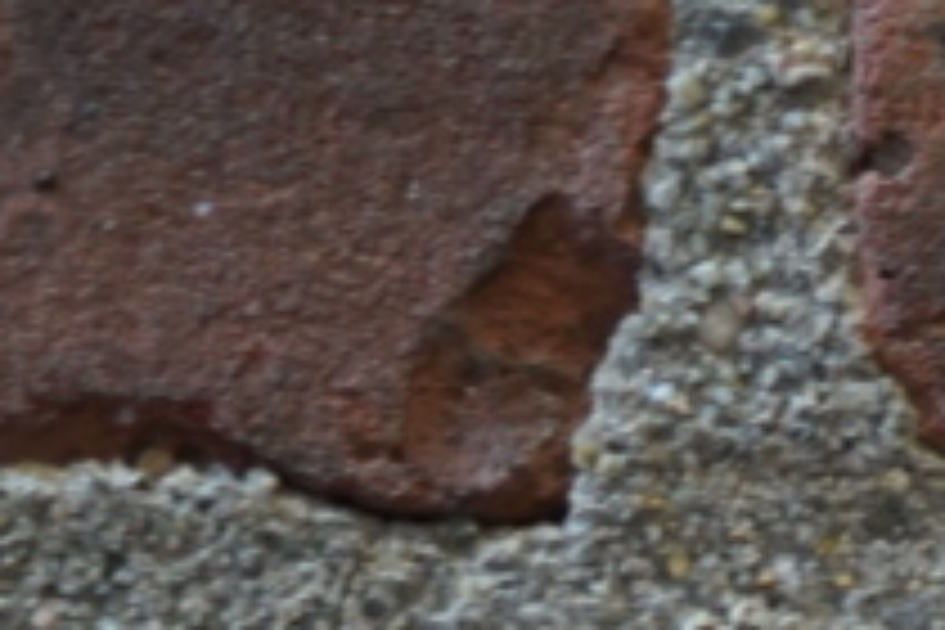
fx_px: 8294
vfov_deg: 4.1
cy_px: 2308
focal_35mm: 316
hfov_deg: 5.9
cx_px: 3186
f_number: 4
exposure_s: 1/40
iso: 320
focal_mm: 41
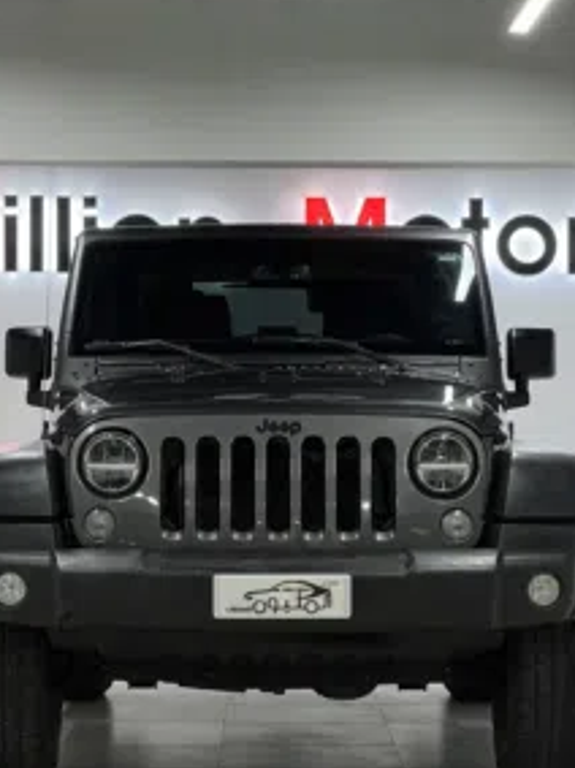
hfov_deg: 13.6
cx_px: 274
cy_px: 524
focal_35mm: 109
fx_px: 2416
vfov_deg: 18.0
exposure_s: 1/50
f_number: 2.8
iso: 500
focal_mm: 9
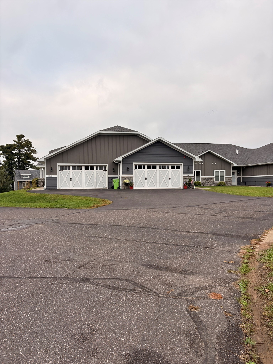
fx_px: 273
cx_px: 136
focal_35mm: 26
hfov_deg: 53.1
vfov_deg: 67.3
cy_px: 182
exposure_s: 1/1311
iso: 50
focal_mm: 5.96
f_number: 1.6
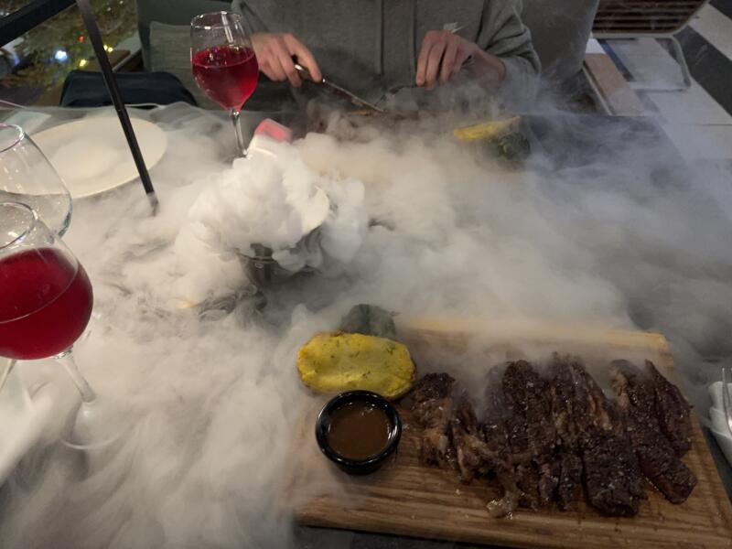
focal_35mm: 24
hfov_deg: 71.6
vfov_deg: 56.8
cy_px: 274
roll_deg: +2.5
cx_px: 366
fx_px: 508
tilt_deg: -43.0
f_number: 1.78
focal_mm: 6.76
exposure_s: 1/49
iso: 800
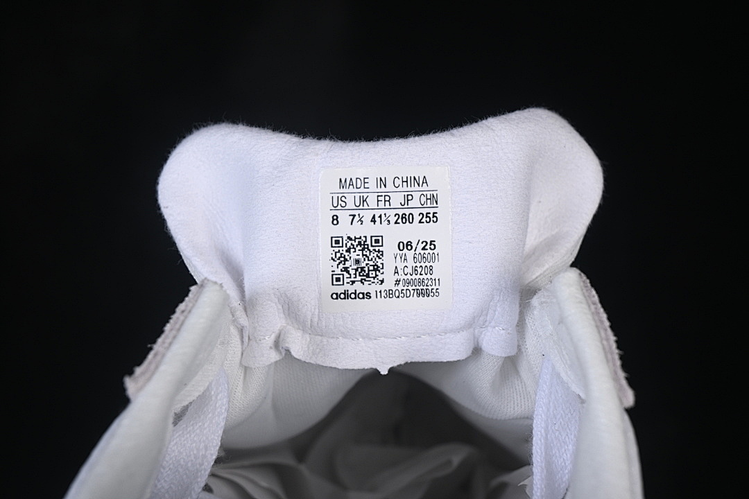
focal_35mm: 75
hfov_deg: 27.0
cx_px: 374
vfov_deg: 18.2
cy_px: 250
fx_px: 1560
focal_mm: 50
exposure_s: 1/80
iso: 160
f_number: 8
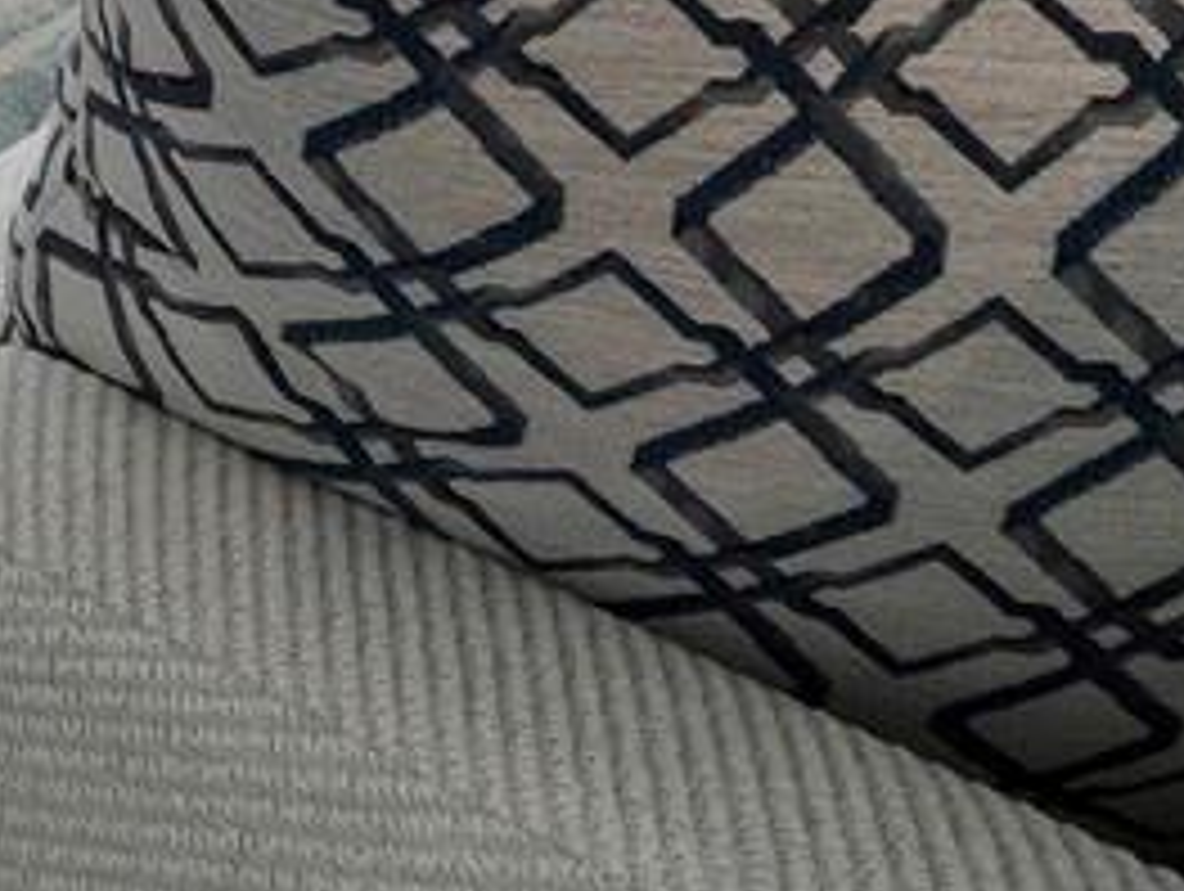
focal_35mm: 85
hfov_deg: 16.3
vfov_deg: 12.4
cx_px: -1319
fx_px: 2911
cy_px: -1444
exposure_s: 1/2.5
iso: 320
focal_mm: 7
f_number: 10
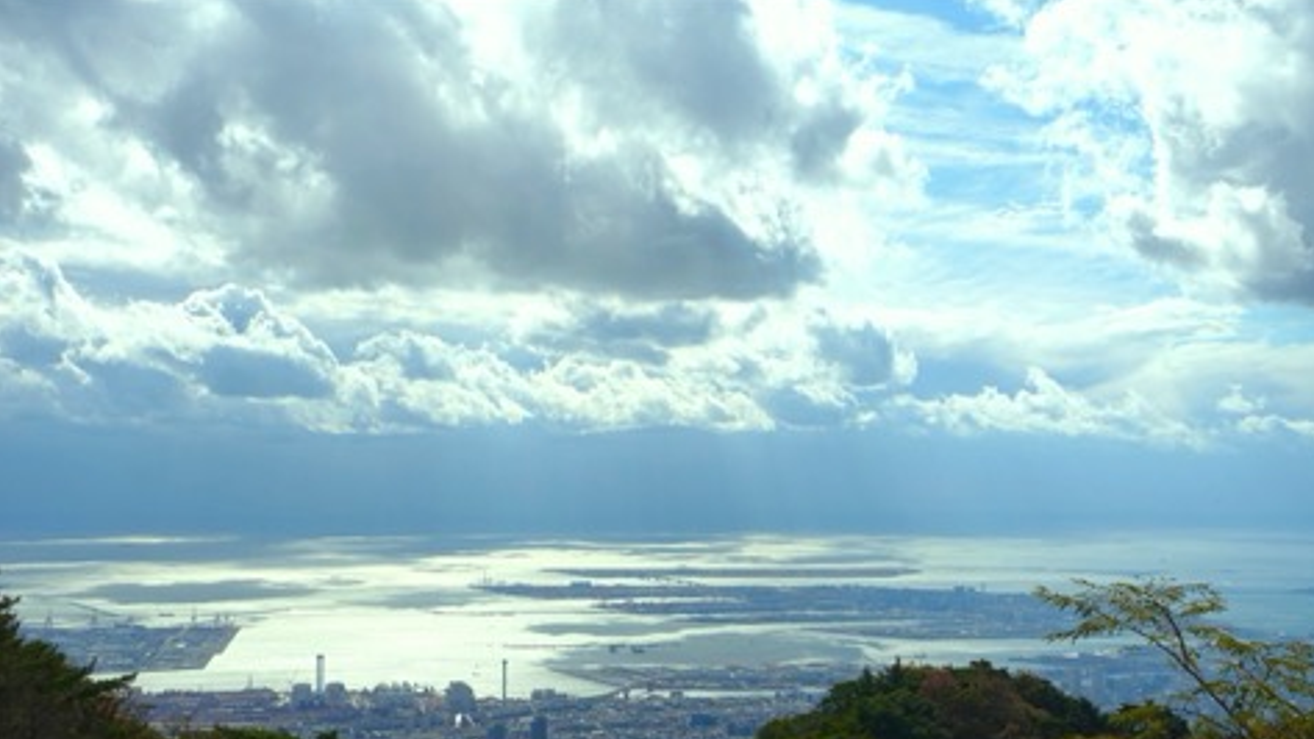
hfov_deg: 41.3
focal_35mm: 50
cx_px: 664
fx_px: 1742
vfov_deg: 23.9
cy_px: 436
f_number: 5.6
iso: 125
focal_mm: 17.06
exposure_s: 1/200
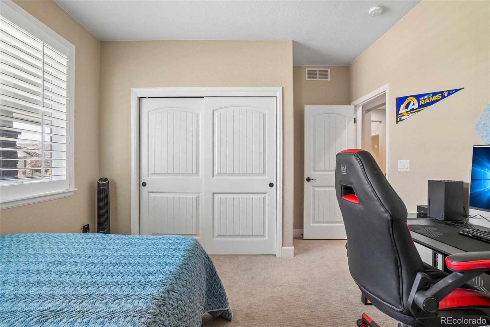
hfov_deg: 100.4
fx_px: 204
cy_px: 164
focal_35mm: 15
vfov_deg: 77.3
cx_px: 245
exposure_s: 1/13
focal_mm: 10
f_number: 8
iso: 400
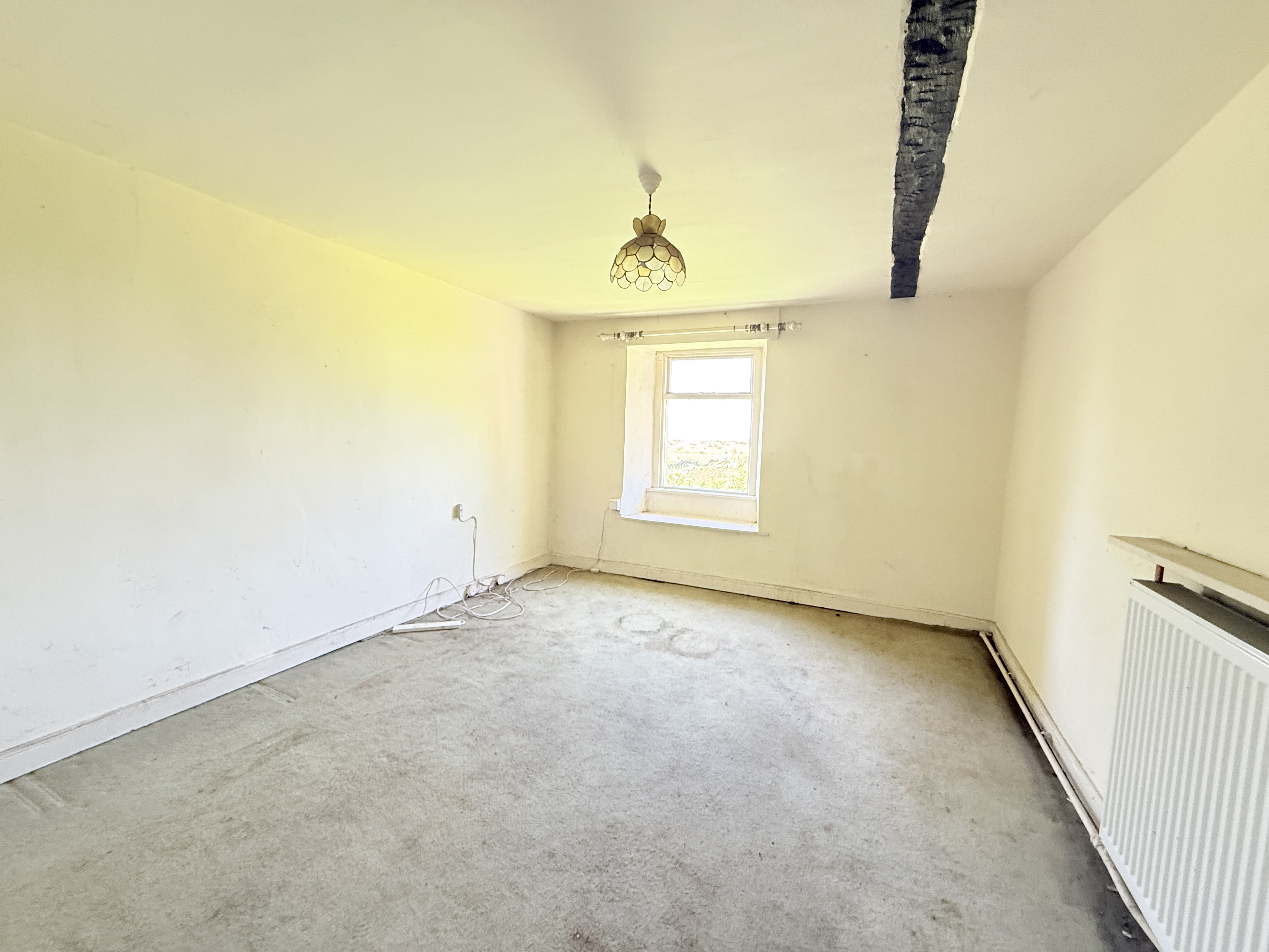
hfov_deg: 102.1
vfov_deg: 85.7
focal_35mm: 14
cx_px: 634
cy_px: 476
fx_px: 513
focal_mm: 2.22
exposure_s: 1/70
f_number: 2.2
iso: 320
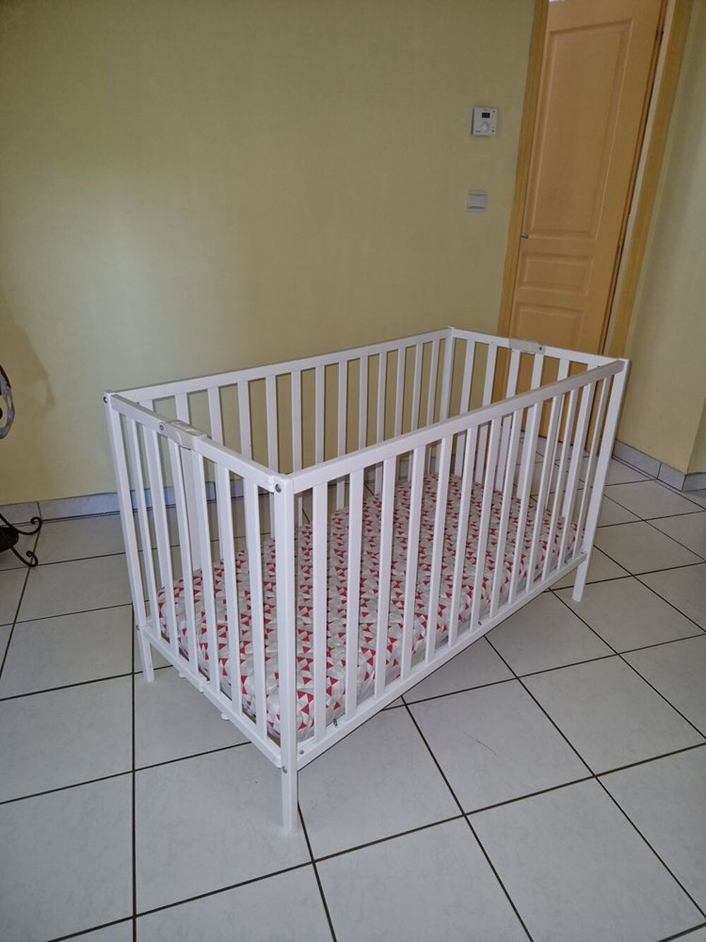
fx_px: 625
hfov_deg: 58.9
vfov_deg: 73.9
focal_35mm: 23
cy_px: 471
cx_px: 353
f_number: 1.8
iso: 800
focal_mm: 5.4
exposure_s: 1/100
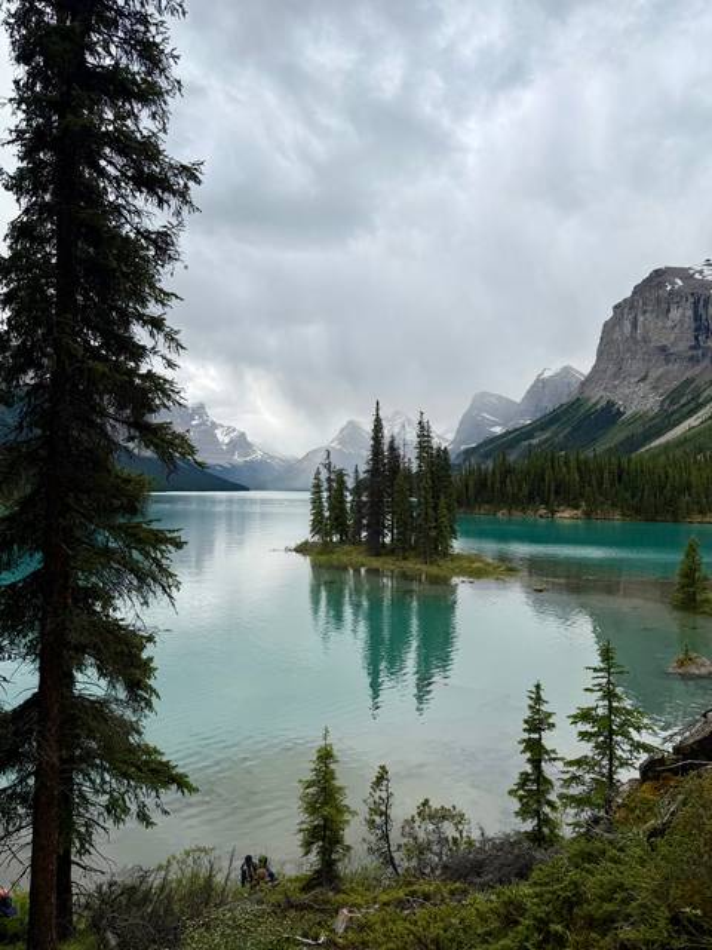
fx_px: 658
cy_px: 475
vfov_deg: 71.6
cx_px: 356
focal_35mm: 24
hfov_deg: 56.8
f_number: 1.78
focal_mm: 6.76
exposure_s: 1/3953
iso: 80
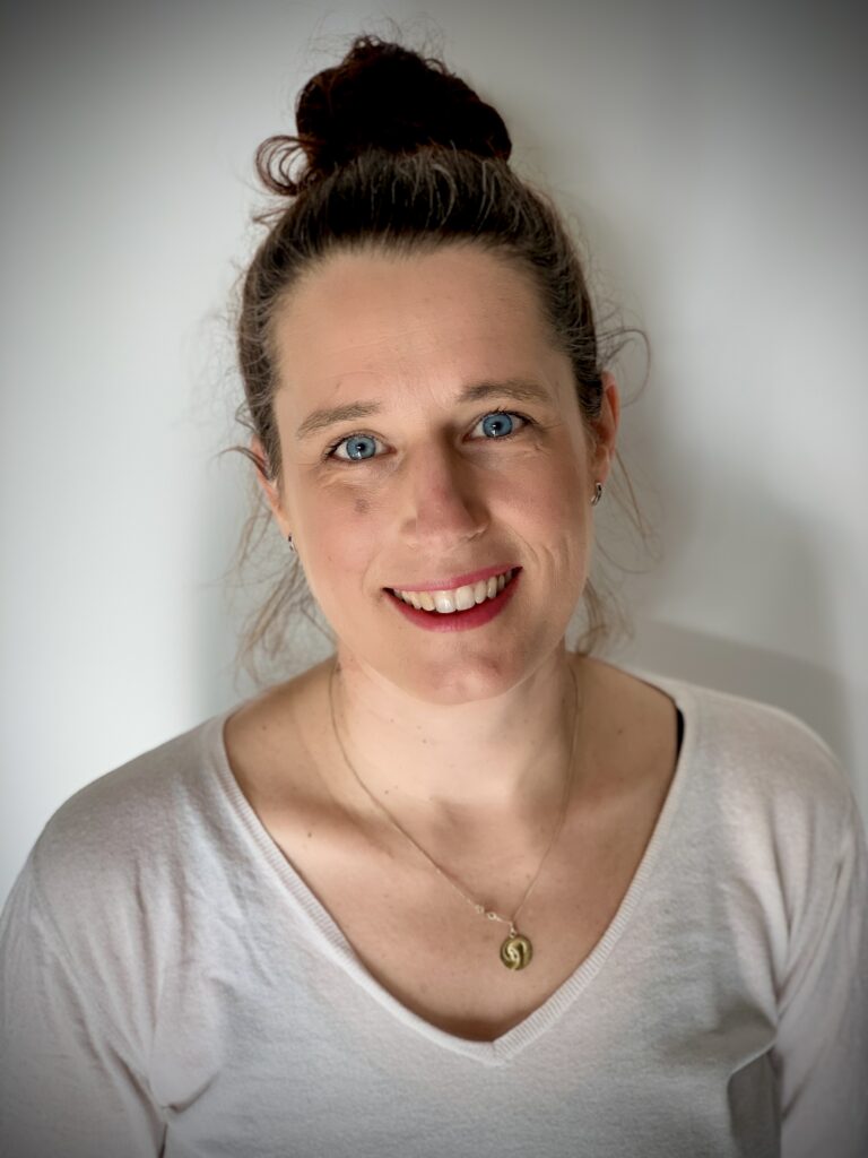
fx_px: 1739
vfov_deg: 36.8
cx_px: 434
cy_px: 579
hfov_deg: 28.0
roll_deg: -0.9
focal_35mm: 52
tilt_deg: -13.8
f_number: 2.4
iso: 50
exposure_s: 1/122
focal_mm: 6
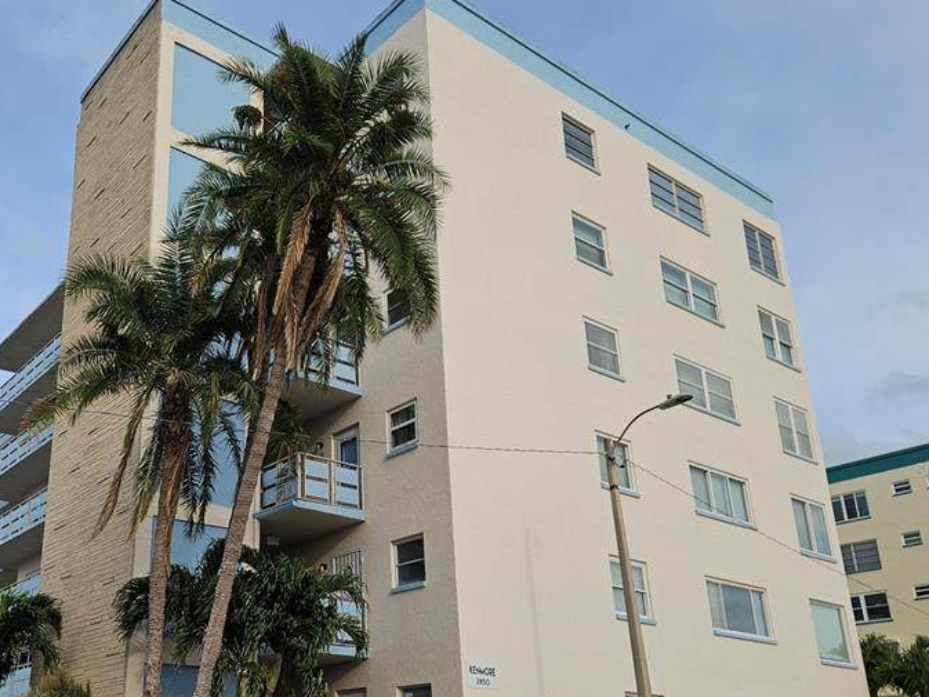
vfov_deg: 40.2
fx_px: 939
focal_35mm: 35
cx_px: 291
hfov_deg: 51.4
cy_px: 469
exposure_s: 1/1321
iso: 25
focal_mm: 5.4
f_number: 1.8
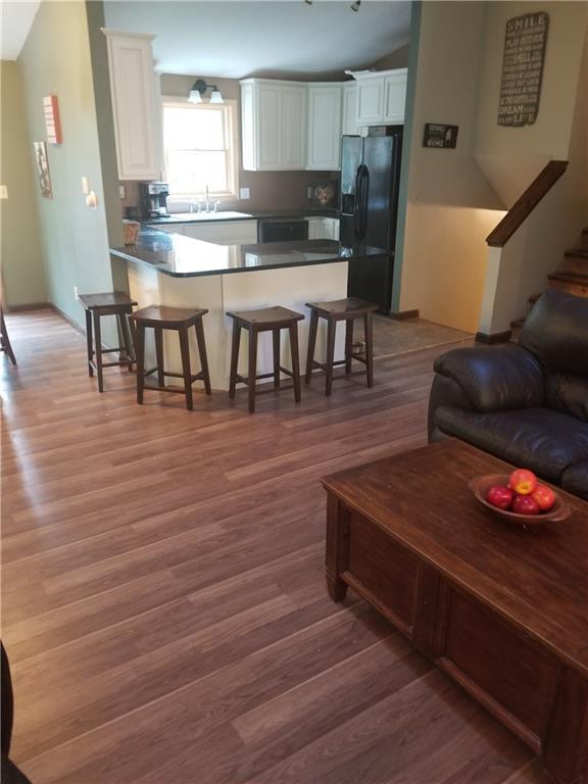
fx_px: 589
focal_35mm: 26
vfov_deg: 67.3
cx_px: 294
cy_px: 392
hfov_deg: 53.1
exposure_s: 1/10
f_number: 1.7
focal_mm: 4.25
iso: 250
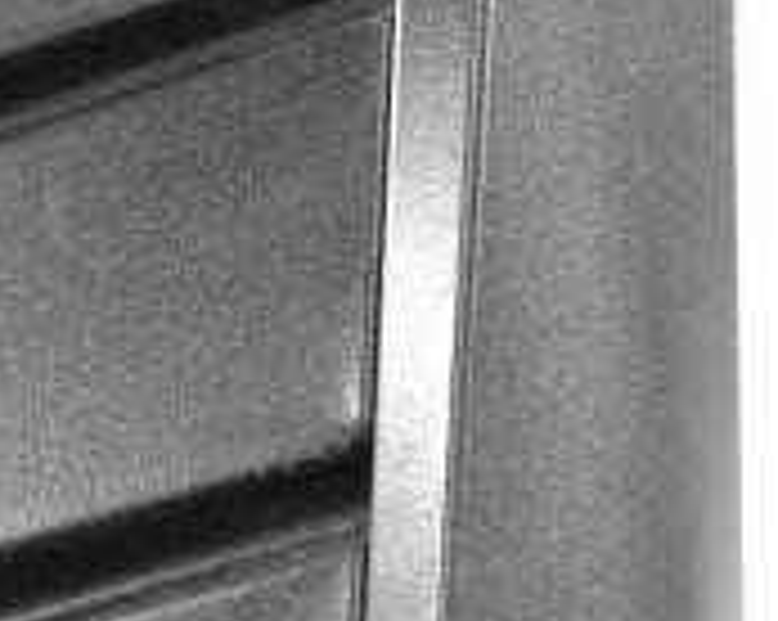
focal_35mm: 274
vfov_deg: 5.6
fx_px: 6294
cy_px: 866
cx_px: -589
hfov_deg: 6.9
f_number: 5.6
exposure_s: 1/100
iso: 5000
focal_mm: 55
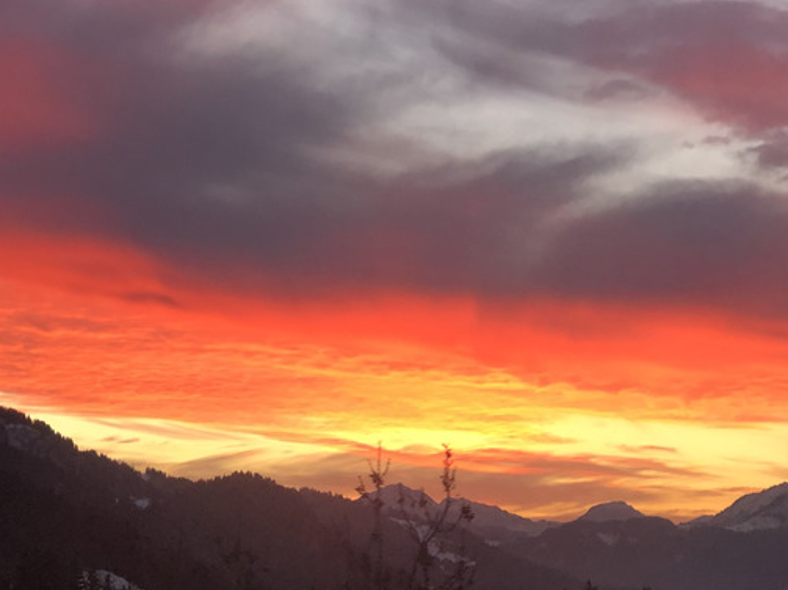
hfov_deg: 15.9
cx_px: 254
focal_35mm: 124
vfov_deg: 11.9
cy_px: 423
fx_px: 2822
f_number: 2.4
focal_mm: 6
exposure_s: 1/60
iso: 50
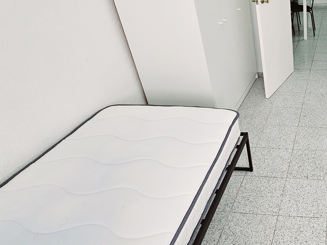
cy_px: 85
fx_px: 255
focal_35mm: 27
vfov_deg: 50.6
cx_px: 326
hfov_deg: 52.2
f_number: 2.2
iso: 160
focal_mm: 2.2
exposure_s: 1/192
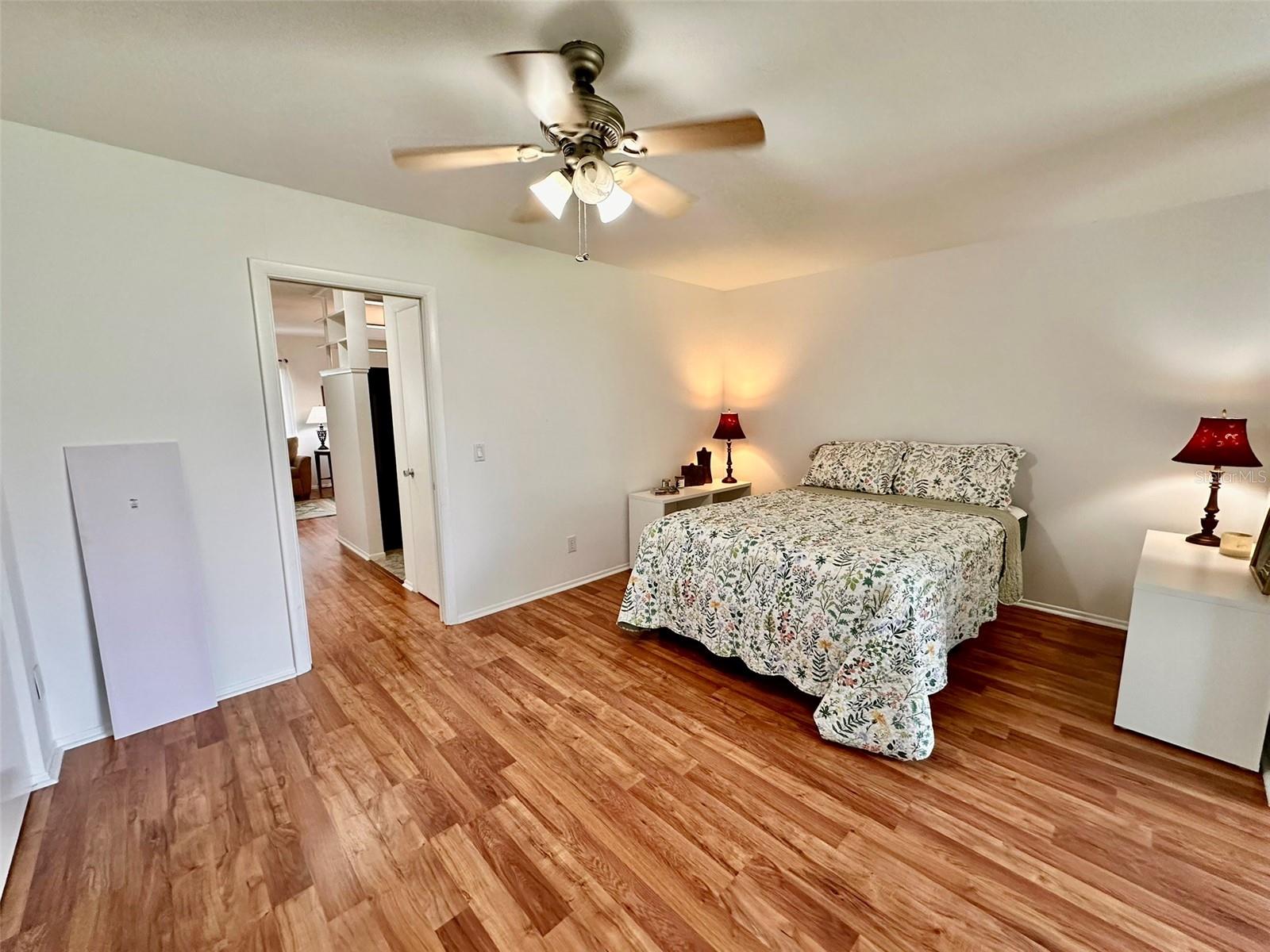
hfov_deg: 102.1
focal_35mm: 14
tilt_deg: -8.5
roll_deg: -0.1
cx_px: 635
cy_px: 476
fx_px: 514
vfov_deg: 85.7
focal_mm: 2.22
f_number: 2.2
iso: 320
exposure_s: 1/120
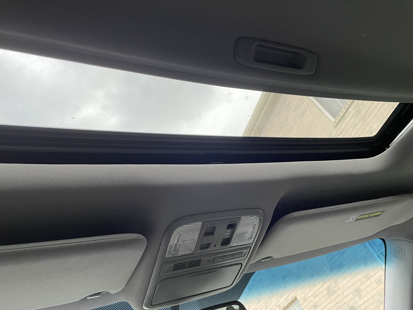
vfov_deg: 53.1
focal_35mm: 26
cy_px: 155
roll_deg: +27.6
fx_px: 310
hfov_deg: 67.3
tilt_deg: +38.5
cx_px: 206
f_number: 1.6
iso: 125
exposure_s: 1/90
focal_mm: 4.2
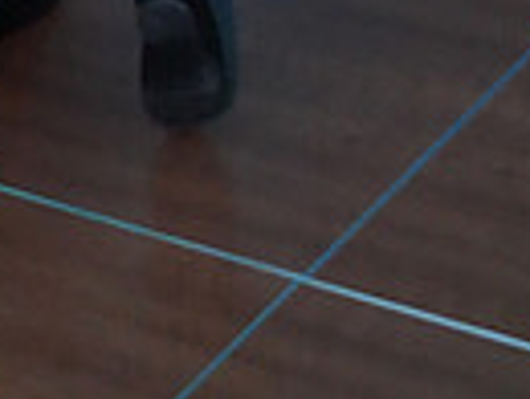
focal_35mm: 150
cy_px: -725
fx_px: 2301
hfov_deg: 13.1
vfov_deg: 8.6
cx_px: 402
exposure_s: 1/250
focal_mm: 35
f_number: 4
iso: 12800
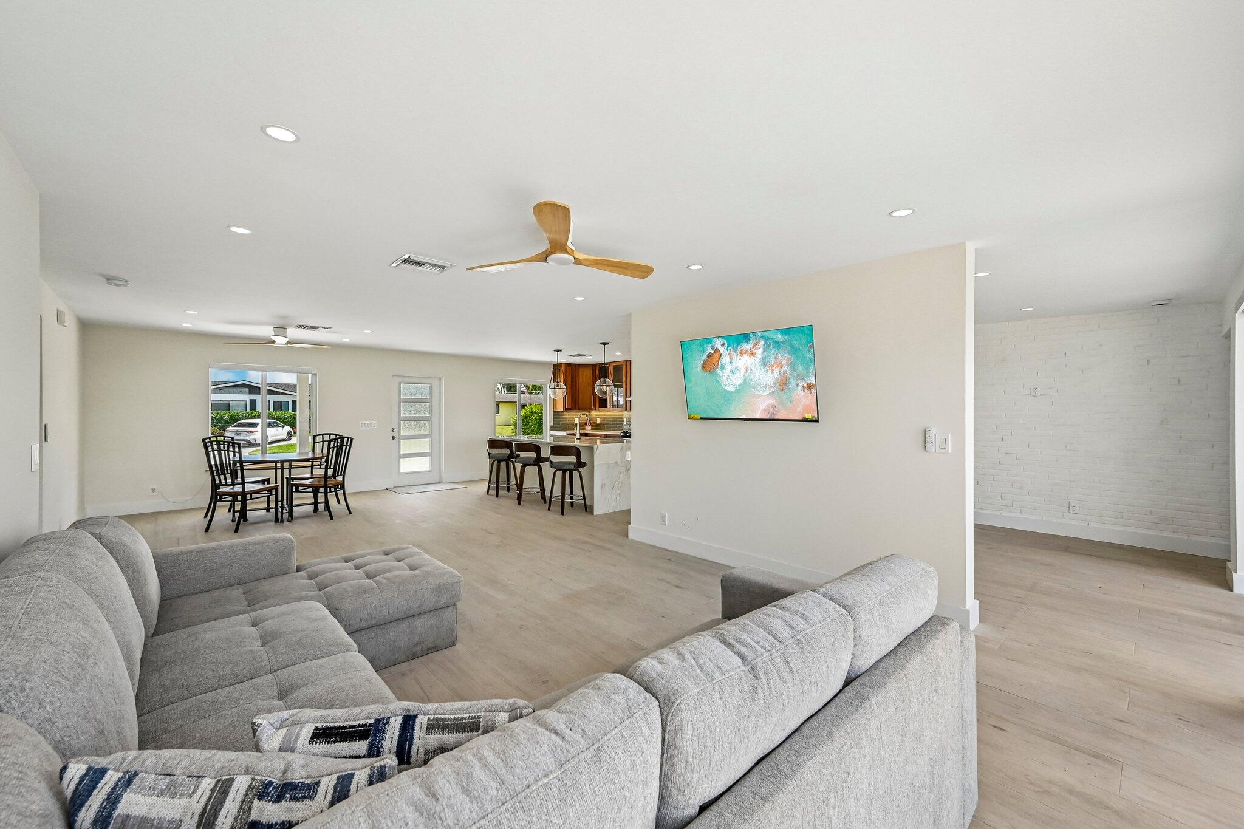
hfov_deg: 104.3
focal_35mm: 14
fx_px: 484
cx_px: 622
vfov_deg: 81.2
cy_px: 414
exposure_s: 1/640
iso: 2500
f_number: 8
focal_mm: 14
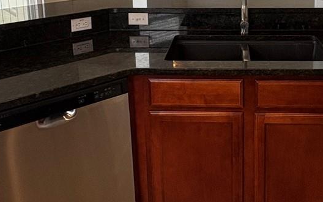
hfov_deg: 43.9
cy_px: -5
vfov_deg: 26.9
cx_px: 206
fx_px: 396
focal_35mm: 45
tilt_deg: -8.3
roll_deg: +0.1
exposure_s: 1/60
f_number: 2.2
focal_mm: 2.22
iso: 160
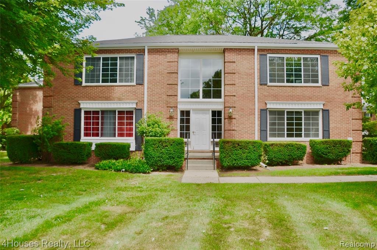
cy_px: 125
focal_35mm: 27
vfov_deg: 47.7
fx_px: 282
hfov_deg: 67.5
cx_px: 188
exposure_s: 1/250
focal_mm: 18
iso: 100
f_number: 4.5
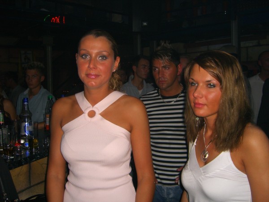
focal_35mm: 38
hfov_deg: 49.0
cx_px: 134
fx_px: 295
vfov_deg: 37.7
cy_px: 101
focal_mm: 7.9
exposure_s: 1/60
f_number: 2.8
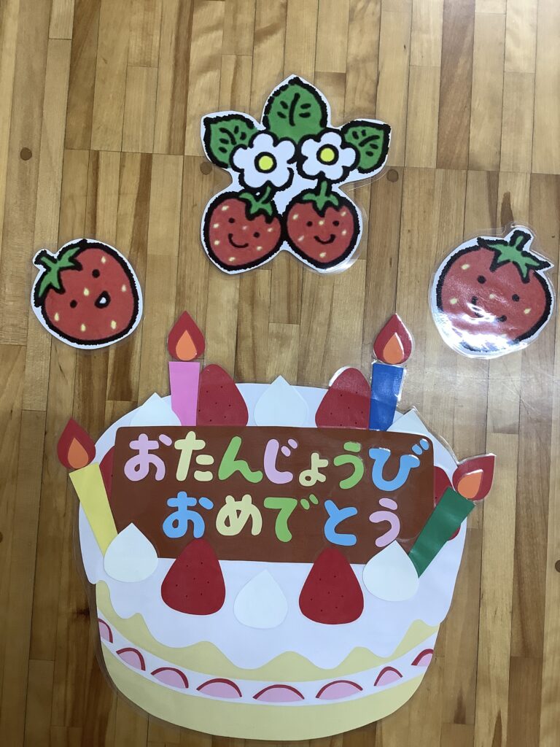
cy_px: 374
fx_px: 669
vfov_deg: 58.4
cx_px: 280
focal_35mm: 31
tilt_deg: -86.7
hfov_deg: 45.4
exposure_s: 1/60
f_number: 2.4
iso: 100
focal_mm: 3.3
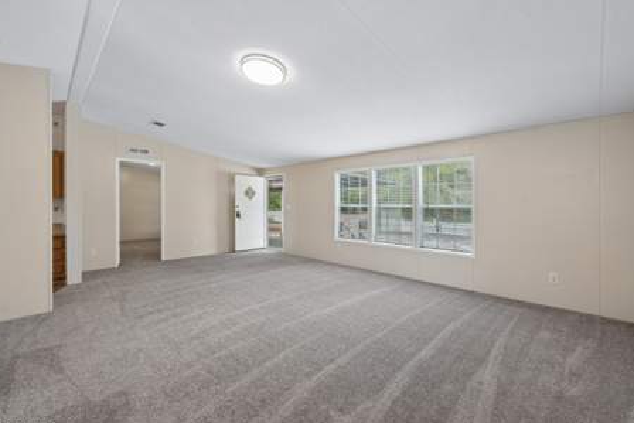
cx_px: 304
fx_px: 264
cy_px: 225
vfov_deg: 77.3
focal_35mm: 15
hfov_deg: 100.3
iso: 400
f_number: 8
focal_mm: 14
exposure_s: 1/30
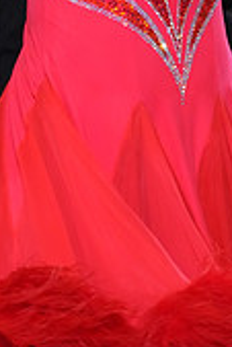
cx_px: 81
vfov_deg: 5.6
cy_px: -201
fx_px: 3482
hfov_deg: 3.8
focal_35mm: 361
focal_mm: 105
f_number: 4.5
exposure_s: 1/500
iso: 3200
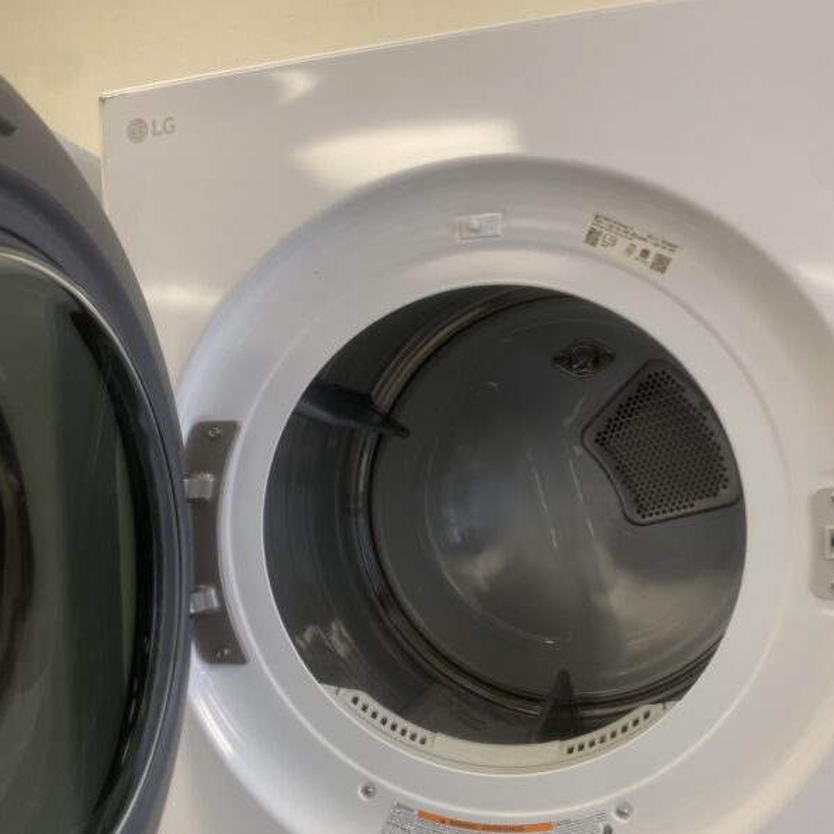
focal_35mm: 31
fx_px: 845
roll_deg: +0.9
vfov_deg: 51.6
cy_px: 550
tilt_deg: -2.5
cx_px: 419
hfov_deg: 52.5
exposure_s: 1/66
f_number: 1.8
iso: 50
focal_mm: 4.25
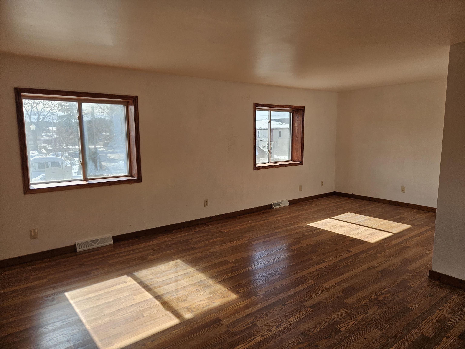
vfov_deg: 58.9
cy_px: 174
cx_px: 232
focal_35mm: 23
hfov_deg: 73.9
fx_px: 309
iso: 32
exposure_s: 1/553
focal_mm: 5.4
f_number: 1.8
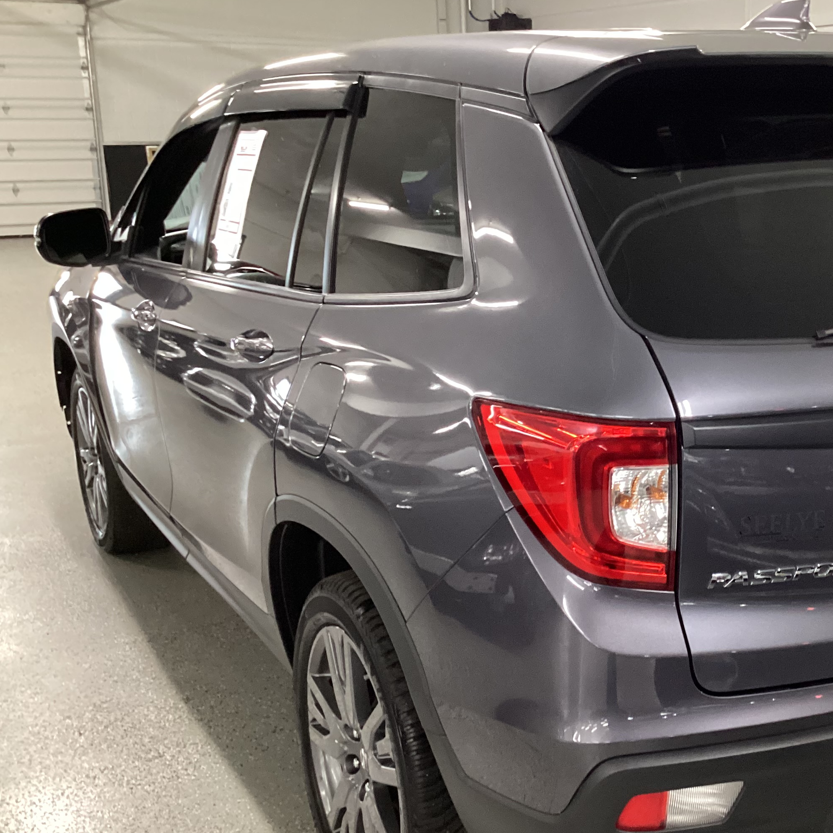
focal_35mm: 45
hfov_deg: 36.1
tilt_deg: -17.4
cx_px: 680
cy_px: 454
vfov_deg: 37.5
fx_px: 1225
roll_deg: -1.1
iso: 320
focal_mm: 3.3
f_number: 2.4
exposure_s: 1/33
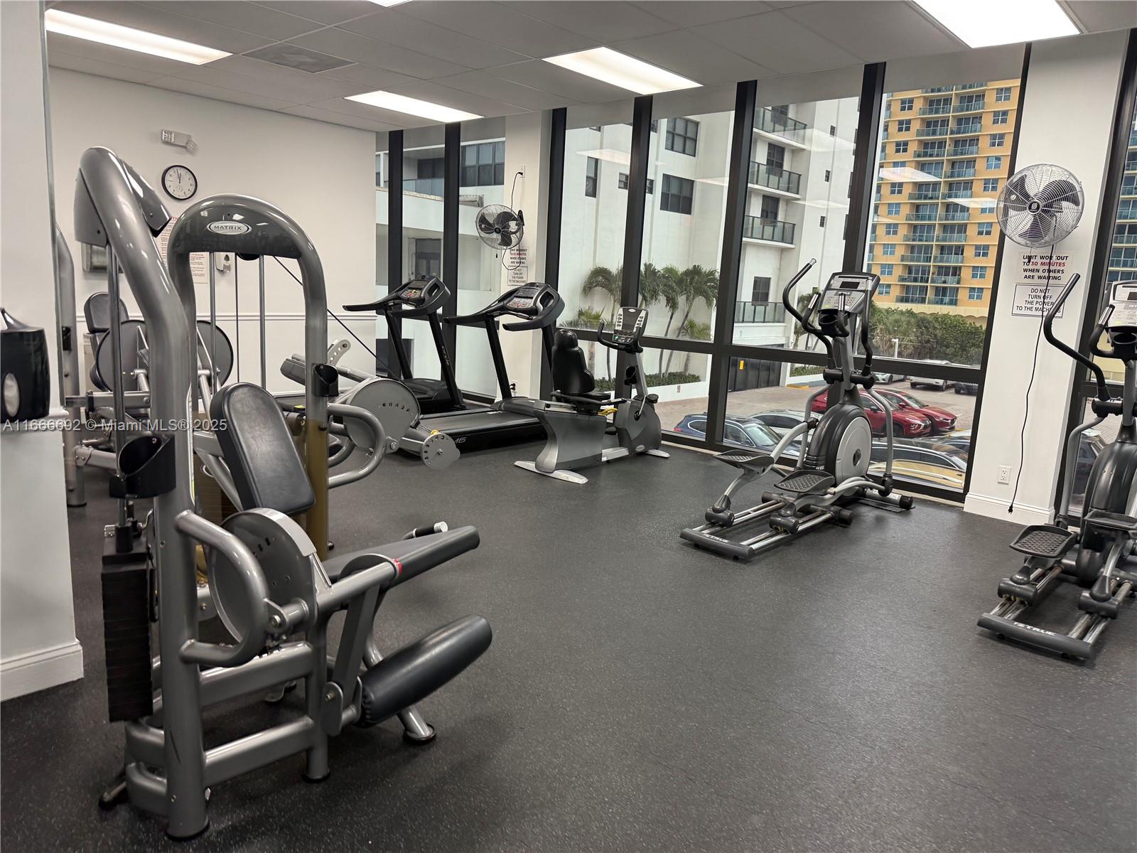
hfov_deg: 71.6
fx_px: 788
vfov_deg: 56.8
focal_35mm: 24
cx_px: 568
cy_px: 426
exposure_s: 1/60
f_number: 1.78
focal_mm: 6.76
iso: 160
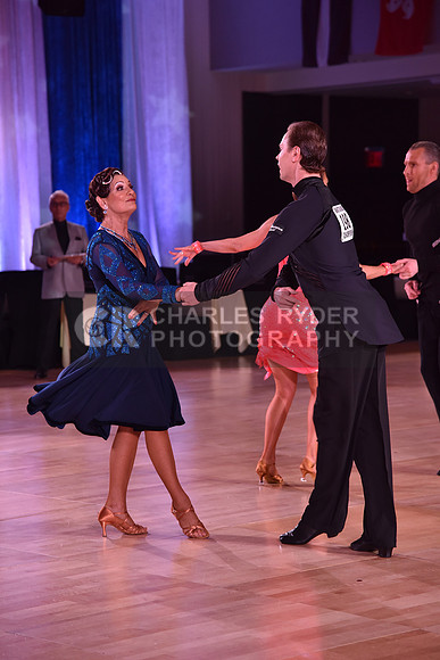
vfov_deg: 20.8
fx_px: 1795
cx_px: 220
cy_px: 330
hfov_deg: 14.0
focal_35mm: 98
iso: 1250
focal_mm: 98
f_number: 4.5
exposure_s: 1/250
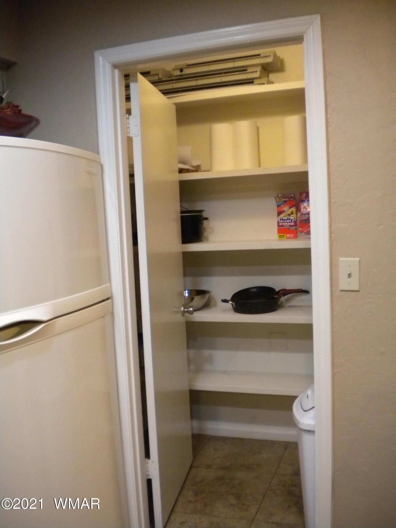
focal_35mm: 35
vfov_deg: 52.6
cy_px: 264
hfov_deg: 40.7
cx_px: 198
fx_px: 534
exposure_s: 1/30.2
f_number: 3.1
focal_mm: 6.3
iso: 400
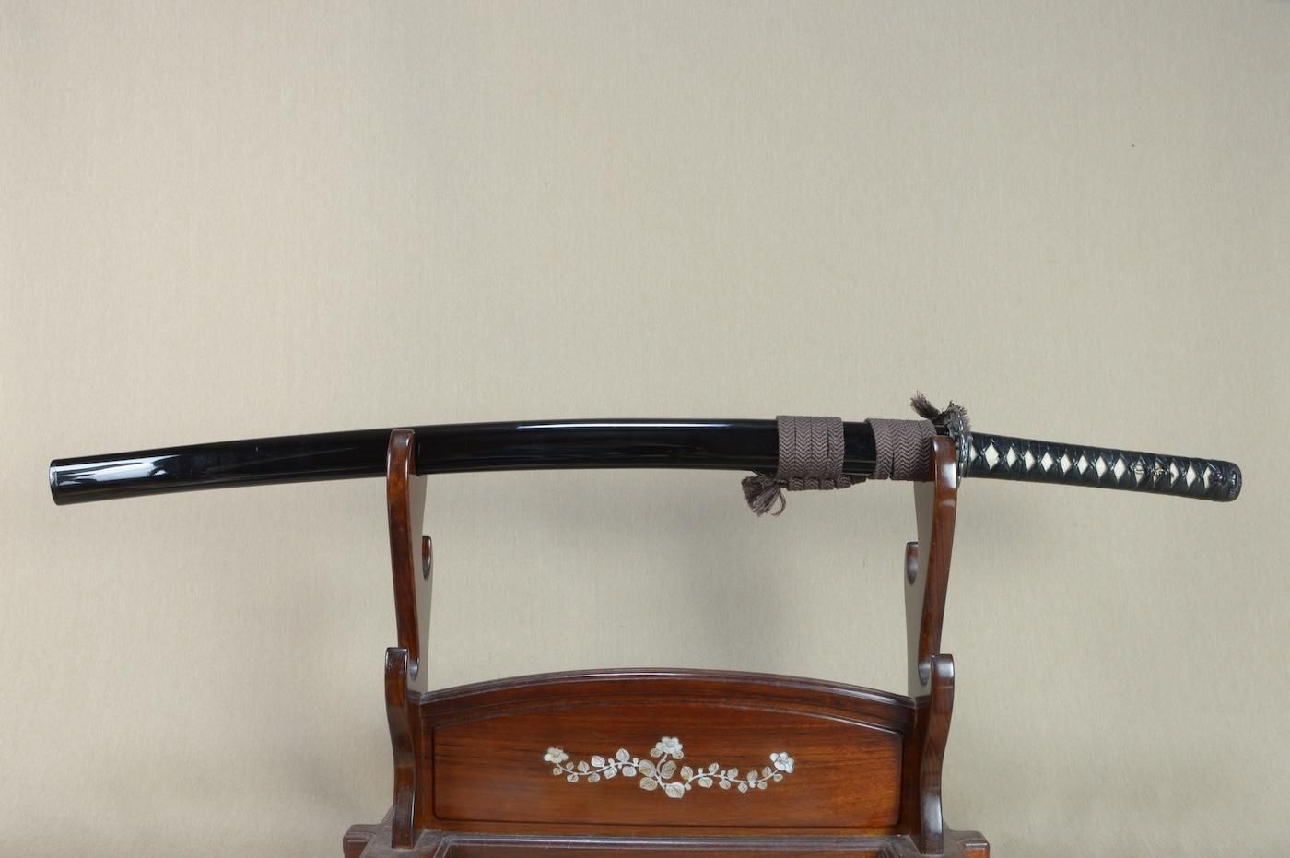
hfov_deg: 62.0
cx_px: 645
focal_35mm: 30
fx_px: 1074
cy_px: 429
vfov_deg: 43.5
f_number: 11
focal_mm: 20
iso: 400
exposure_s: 1/2
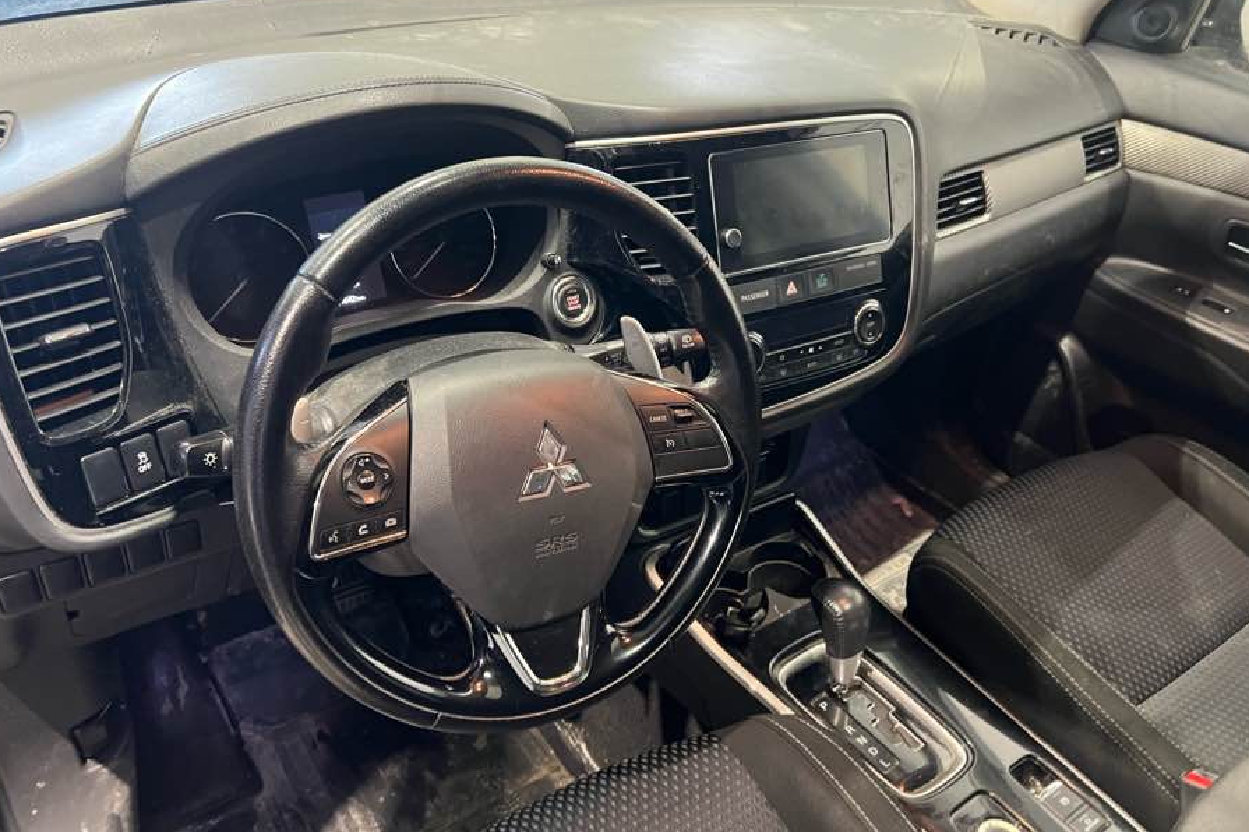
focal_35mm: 28
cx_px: 631
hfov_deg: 65.5
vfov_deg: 46.3
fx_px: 971
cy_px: 380
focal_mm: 5.7
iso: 500
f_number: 1.5
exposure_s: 1/40
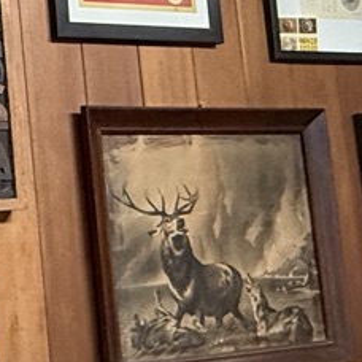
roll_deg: +2.6
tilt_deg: +8.7
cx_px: -221
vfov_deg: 19.7
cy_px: 73
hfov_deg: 17.4
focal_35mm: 87
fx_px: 1029
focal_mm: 2.22
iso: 320
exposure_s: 1/60
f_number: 2.2
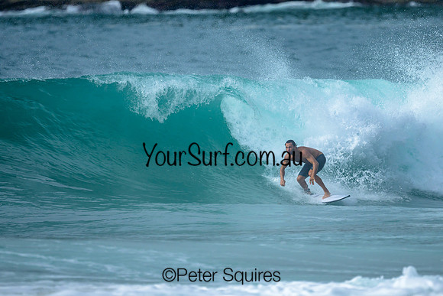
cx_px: 227
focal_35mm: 1094
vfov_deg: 1.3
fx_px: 13469
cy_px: 132
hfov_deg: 1.9
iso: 250
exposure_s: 1/2000
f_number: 6.3
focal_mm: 800
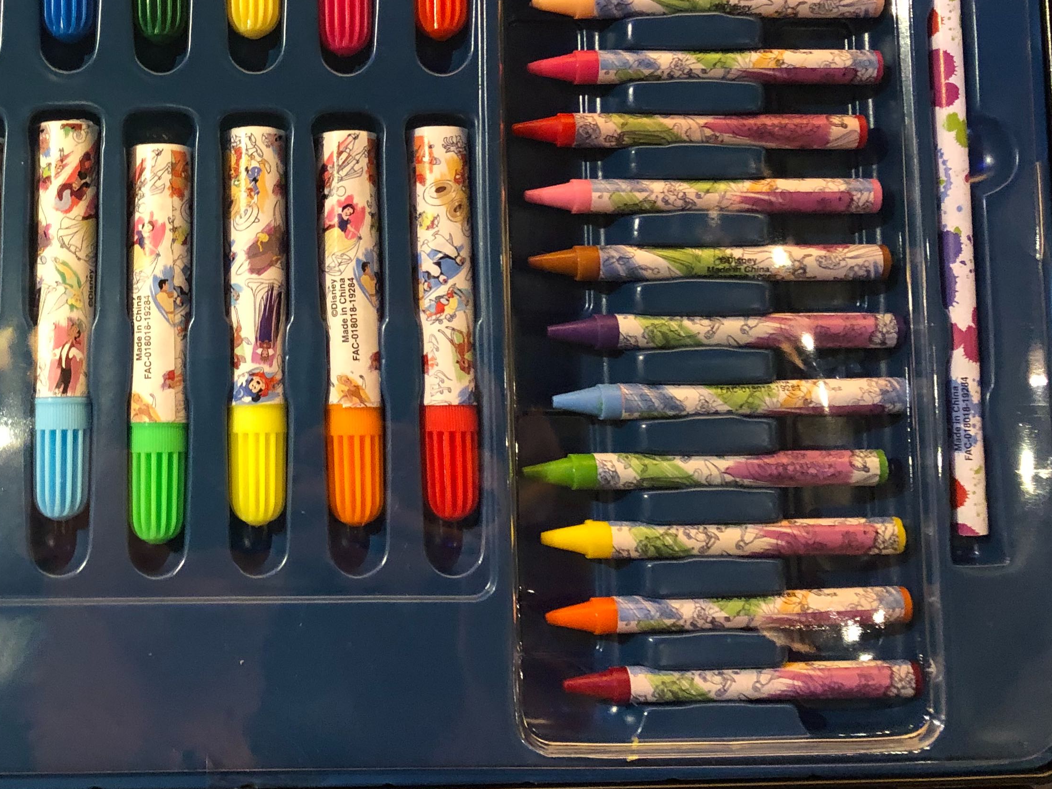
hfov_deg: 36.8
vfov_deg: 28.1
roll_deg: +4.3
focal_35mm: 51
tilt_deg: -43.7
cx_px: 291
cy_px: 189
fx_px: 1550
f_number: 1.8
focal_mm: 3.99
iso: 100
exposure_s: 1/7
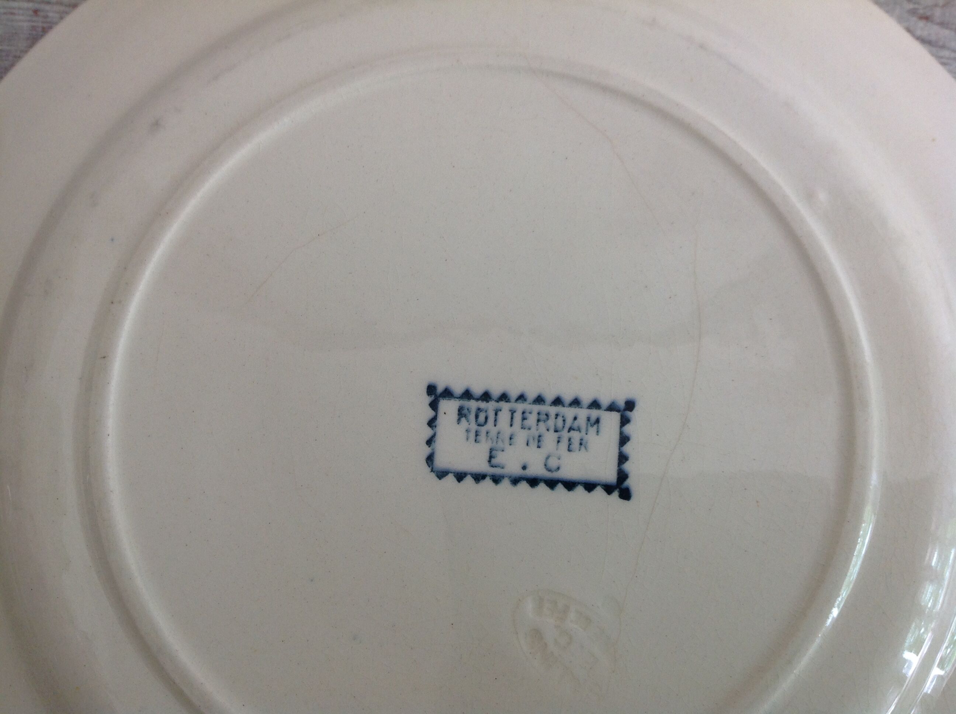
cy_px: 357
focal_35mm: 35
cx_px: 478
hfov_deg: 52.7
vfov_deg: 40.6
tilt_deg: -78.5
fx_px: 965
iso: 64
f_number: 2.4
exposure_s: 1/30
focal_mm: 4.28
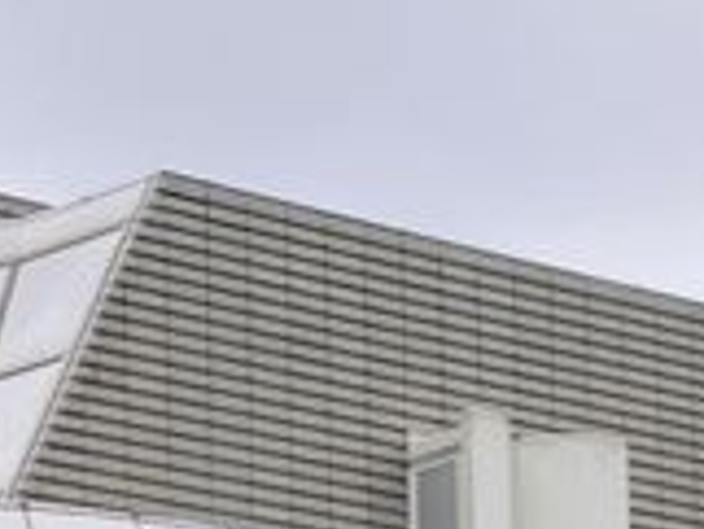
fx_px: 2829
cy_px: 992
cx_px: -735
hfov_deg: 12.4
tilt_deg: +6.9
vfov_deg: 10.0
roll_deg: -0.9
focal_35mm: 139
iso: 25
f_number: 1.8
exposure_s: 1/160
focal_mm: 3.99
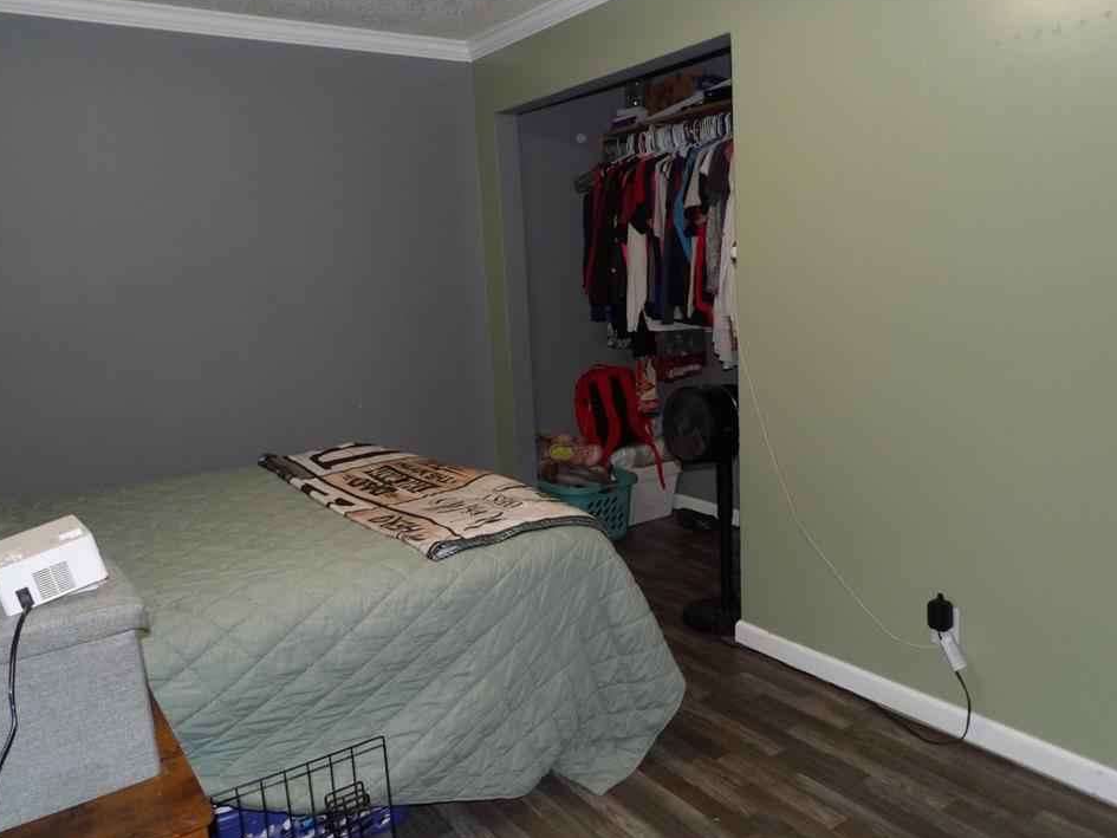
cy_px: 436
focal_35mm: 26
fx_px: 839
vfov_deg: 53.1
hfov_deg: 67.3
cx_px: 551
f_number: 3.2
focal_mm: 4.3
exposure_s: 1/33
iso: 200
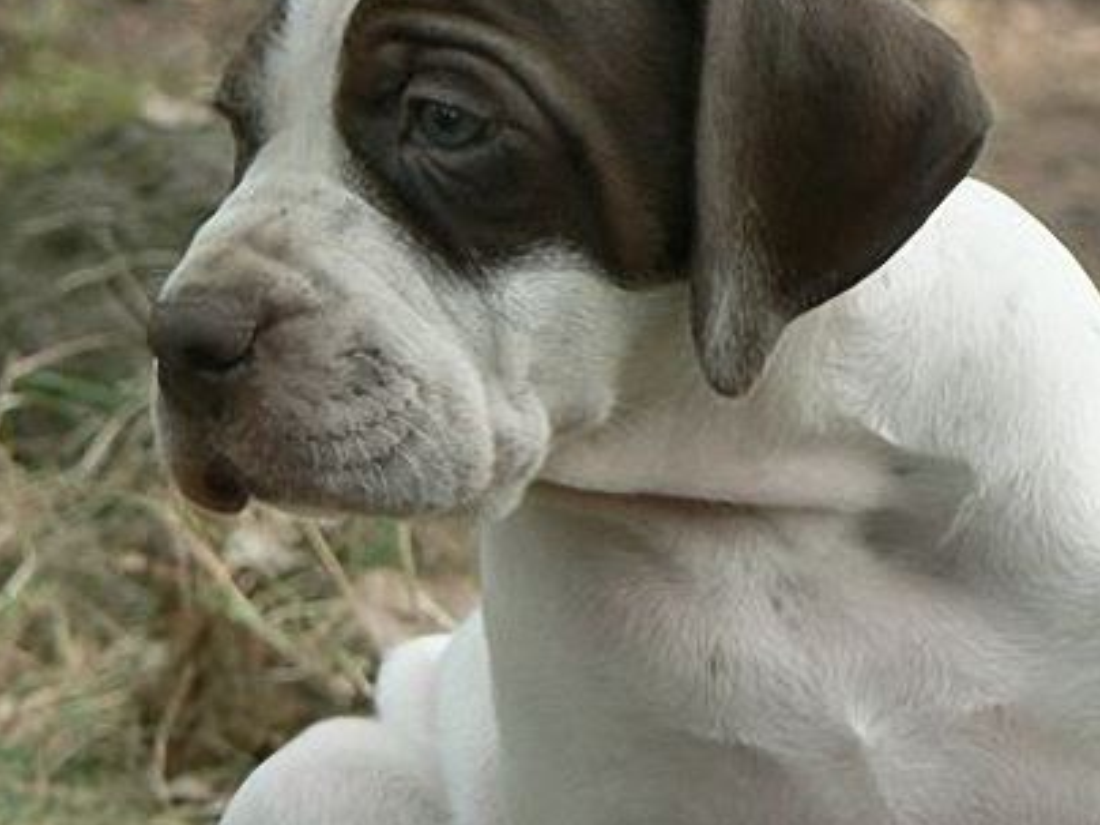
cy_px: 226
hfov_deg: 7.1
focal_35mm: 277
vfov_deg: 5.4
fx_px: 8802
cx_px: 321
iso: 80
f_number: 3.3
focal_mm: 29.1
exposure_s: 1/100
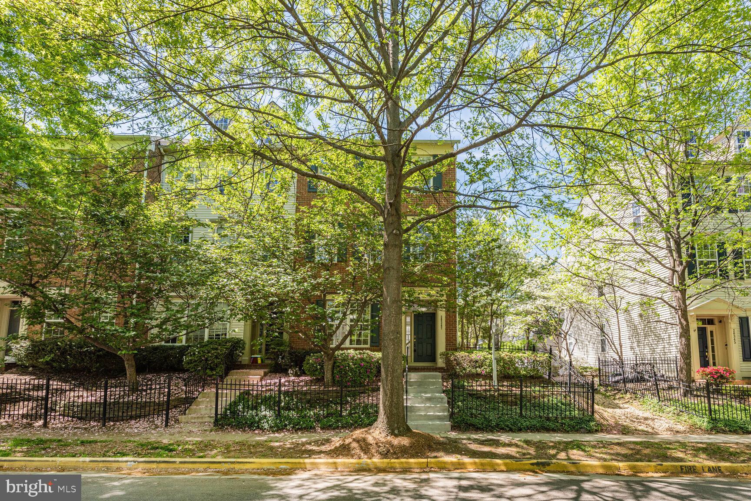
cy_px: 250
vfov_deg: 67.4
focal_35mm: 18
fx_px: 375
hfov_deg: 90.0
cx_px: 376
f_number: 8
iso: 200
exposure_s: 1/400
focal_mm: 18
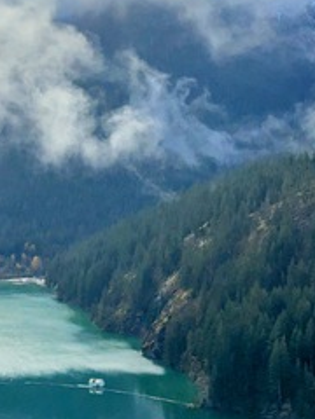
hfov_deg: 14.1
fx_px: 1262
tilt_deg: +0.7
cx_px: 58
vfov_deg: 18.9
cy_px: 148
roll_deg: +0.8
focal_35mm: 104
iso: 64
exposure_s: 1/4608
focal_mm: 6.76
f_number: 1.78
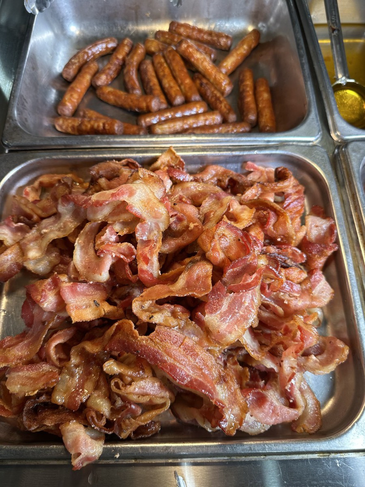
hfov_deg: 56.8
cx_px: 182
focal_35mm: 24
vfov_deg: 71.6
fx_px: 337
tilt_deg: -66.6
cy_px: 244
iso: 64
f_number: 1.78
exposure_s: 1/216
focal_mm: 6.86
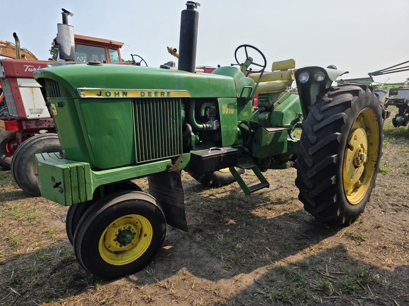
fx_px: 284
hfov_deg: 71.6
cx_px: 196
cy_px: 148
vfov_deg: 56.8
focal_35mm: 24
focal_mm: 6.3
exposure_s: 1/5153
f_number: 1.7
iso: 80
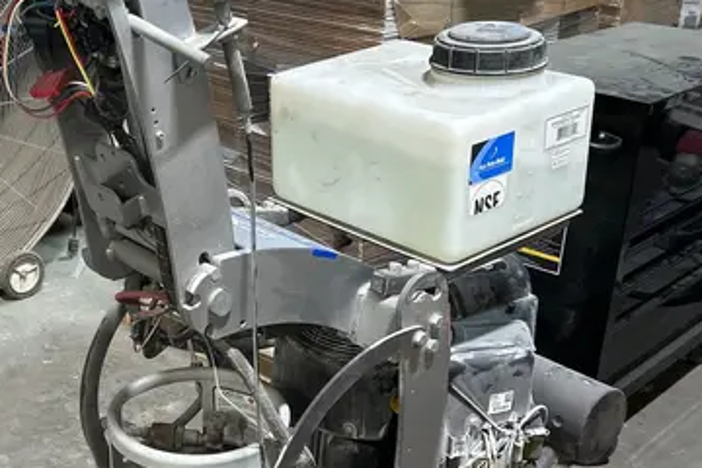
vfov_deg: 24.6
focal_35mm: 55
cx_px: 222
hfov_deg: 35.8
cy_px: 284
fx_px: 1072
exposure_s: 1/60
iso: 200
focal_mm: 5.7
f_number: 1.5
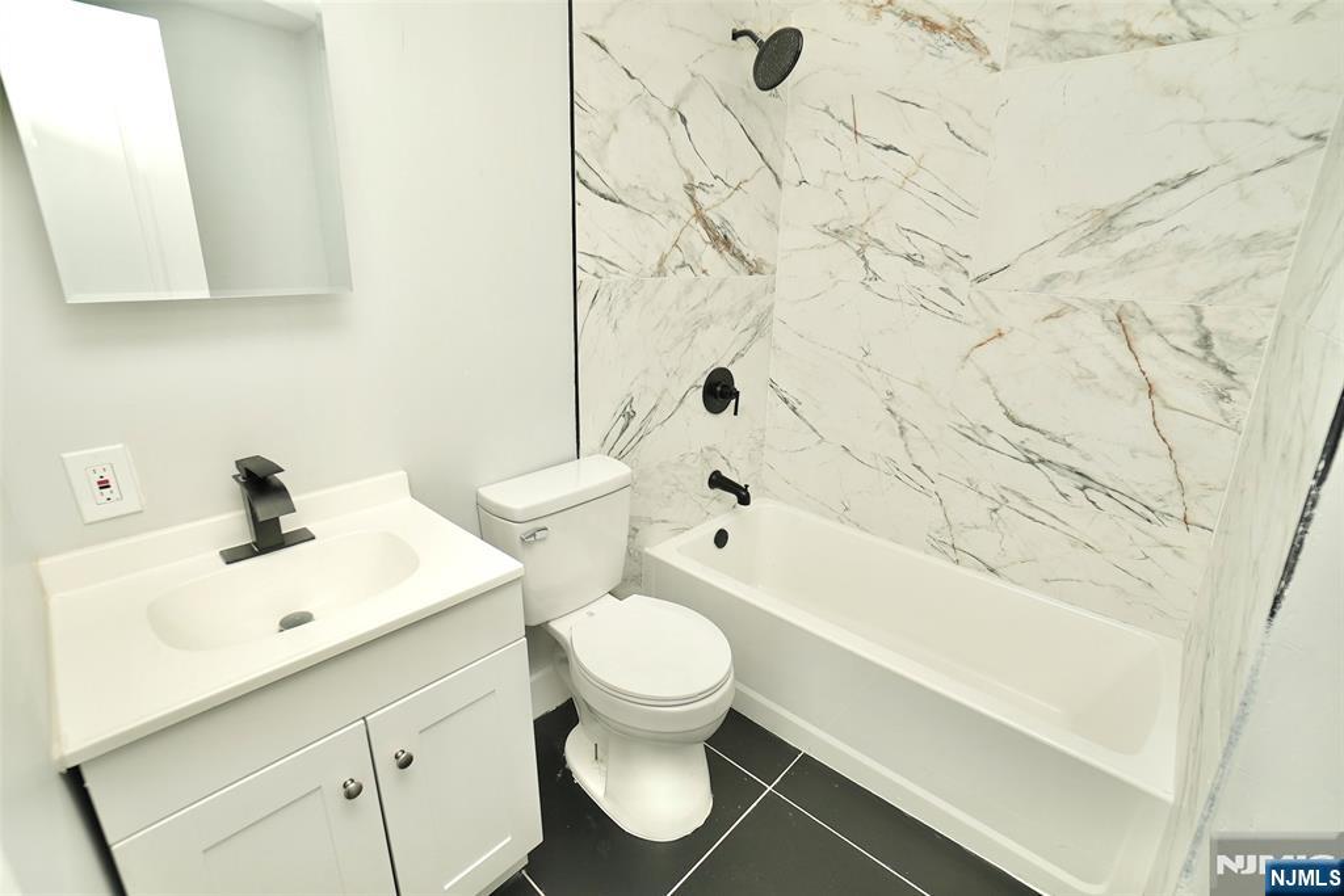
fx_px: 560
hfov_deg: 100.4
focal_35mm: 15
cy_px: 448
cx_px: 672
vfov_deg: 77.3
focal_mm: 10
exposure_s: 1/125
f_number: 4
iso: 250
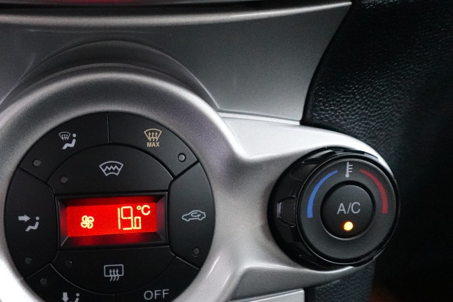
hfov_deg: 52.0
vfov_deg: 36.8
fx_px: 440
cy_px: 231
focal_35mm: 35
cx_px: 111
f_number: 2
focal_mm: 7.6
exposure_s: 1/80
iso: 4000
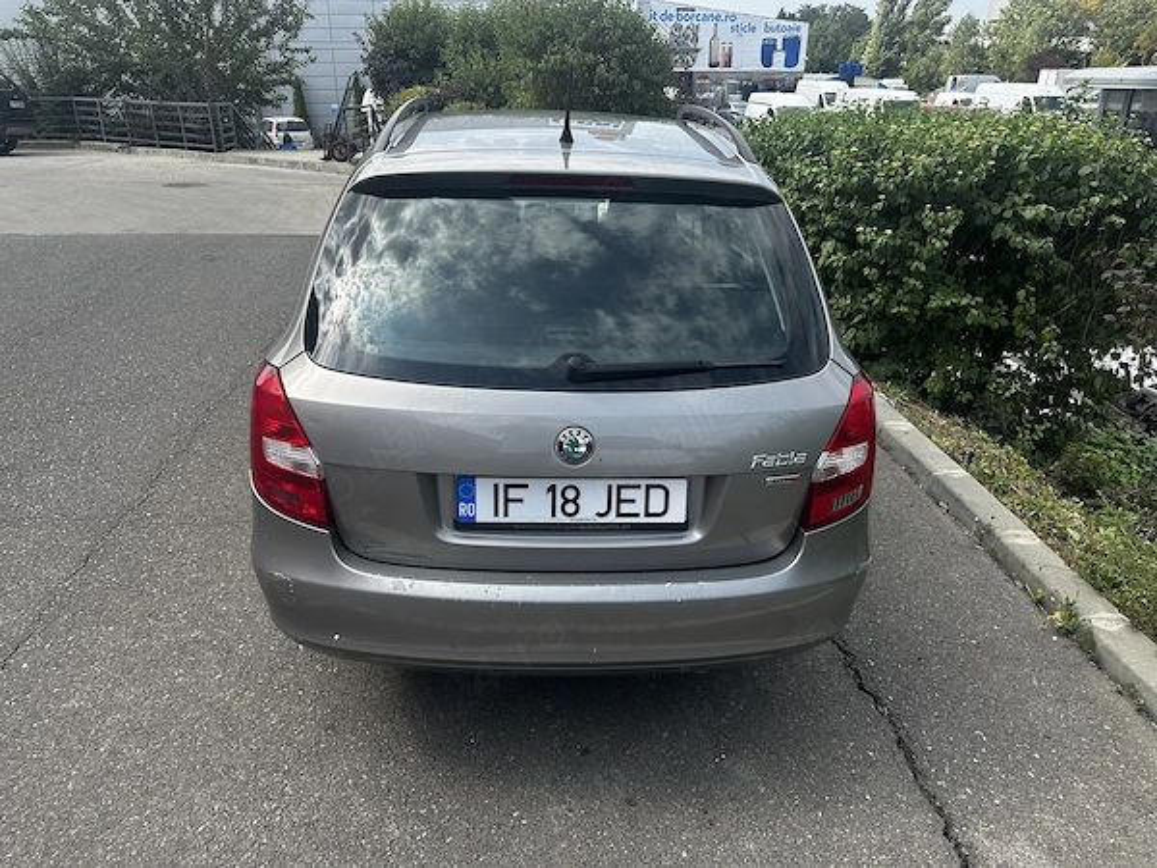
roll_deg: +0.0
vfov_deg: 56.8
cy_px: 434
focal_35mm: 24
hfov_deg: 71.6
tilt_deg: -23.9
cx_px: 578
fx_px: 802
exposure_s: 1/2028
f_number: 1.78
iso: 80
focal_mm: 6.86
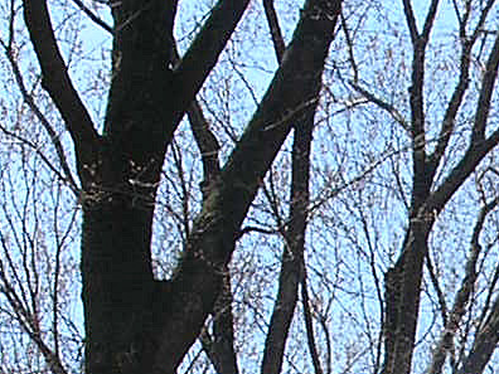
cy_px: 685
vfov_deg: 7.0
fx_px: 2998
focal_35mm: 208
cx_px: 737
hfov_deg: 9.3
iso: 50
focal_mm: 6
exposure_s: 1/327
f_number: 3.7
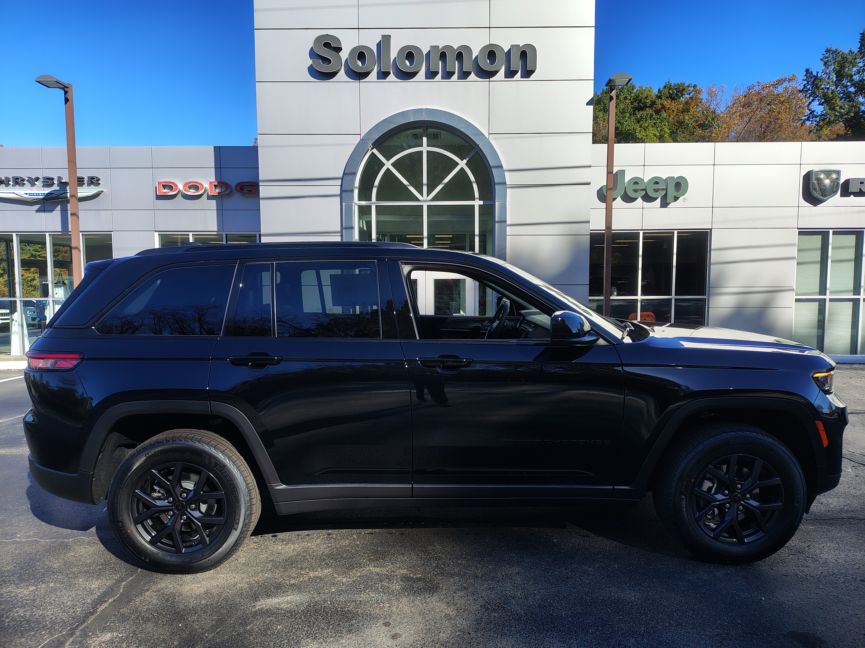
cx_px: 432
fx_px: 600
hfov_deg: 71.6
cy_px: 324
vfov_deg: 56.8
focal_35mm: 24
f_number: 1.8
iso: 101
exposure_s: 1/838
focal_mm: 5.56
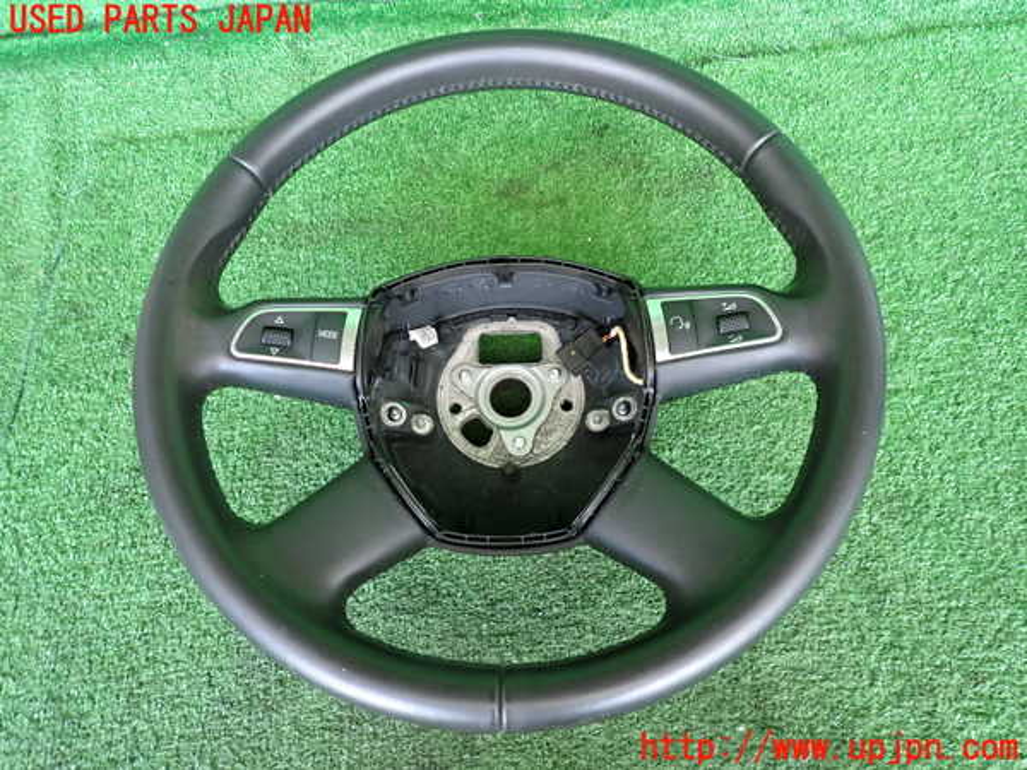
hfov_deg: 69.4
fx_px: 742
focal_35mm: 25
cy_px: 385
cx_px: 514
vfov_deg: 54.9
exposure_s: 1/30
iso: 320
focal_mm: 4.5
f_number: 2
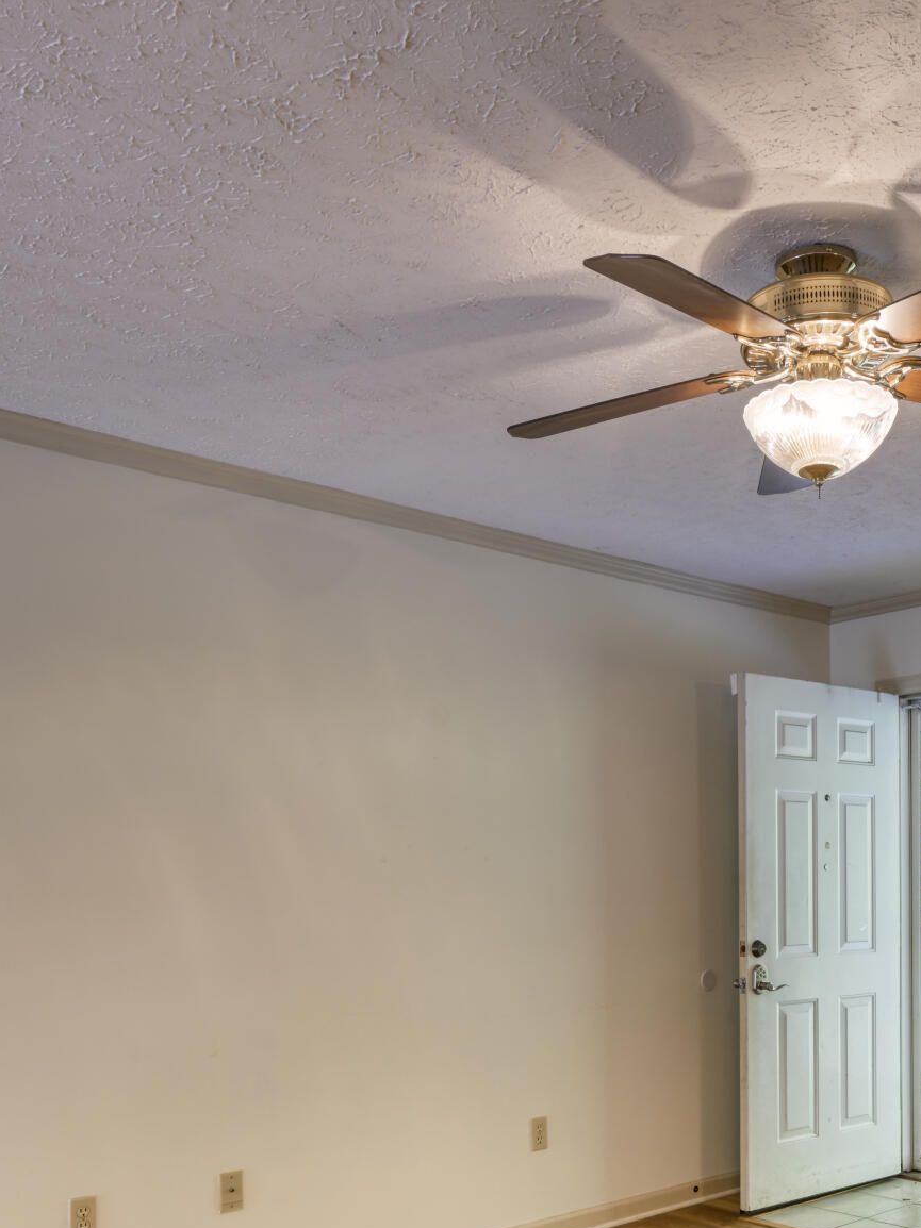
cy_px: 910
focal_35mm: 35
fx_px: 1242
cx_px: 659
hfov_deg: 39.9
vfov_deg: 50.6
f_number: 8
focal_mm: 14
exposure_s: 1/1.3
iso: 100
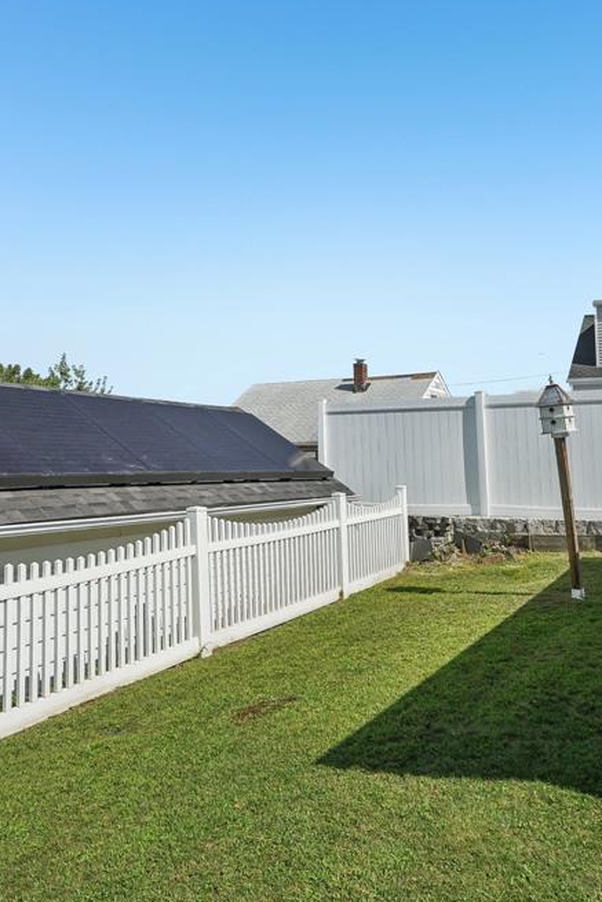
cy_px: 456
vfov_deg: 71.5
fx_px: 627
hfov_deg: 50.8
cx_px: 373
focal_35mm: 25
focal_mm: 16
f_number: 8
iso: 100
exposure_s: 1/1000
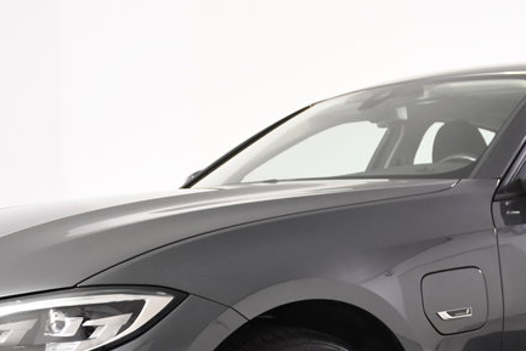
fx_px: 1140
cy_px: 327
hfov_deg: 25.9
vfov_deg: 17.2
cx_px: 335
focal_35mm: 78
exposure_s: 1/60
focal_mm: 22
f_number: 4
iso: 1600
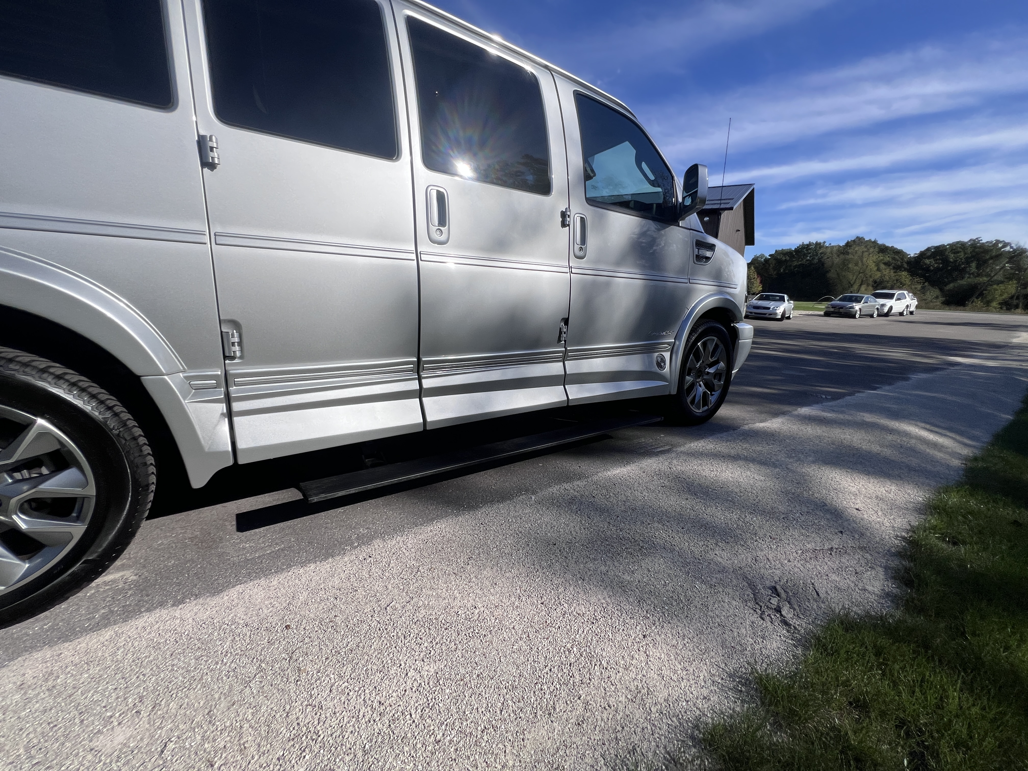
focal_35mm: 13
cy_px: 386
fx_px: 386
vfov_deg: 89.9
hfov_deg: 106.2
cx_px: 514
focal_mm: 1.57
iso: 32
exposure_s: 1/2421
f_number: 1.8
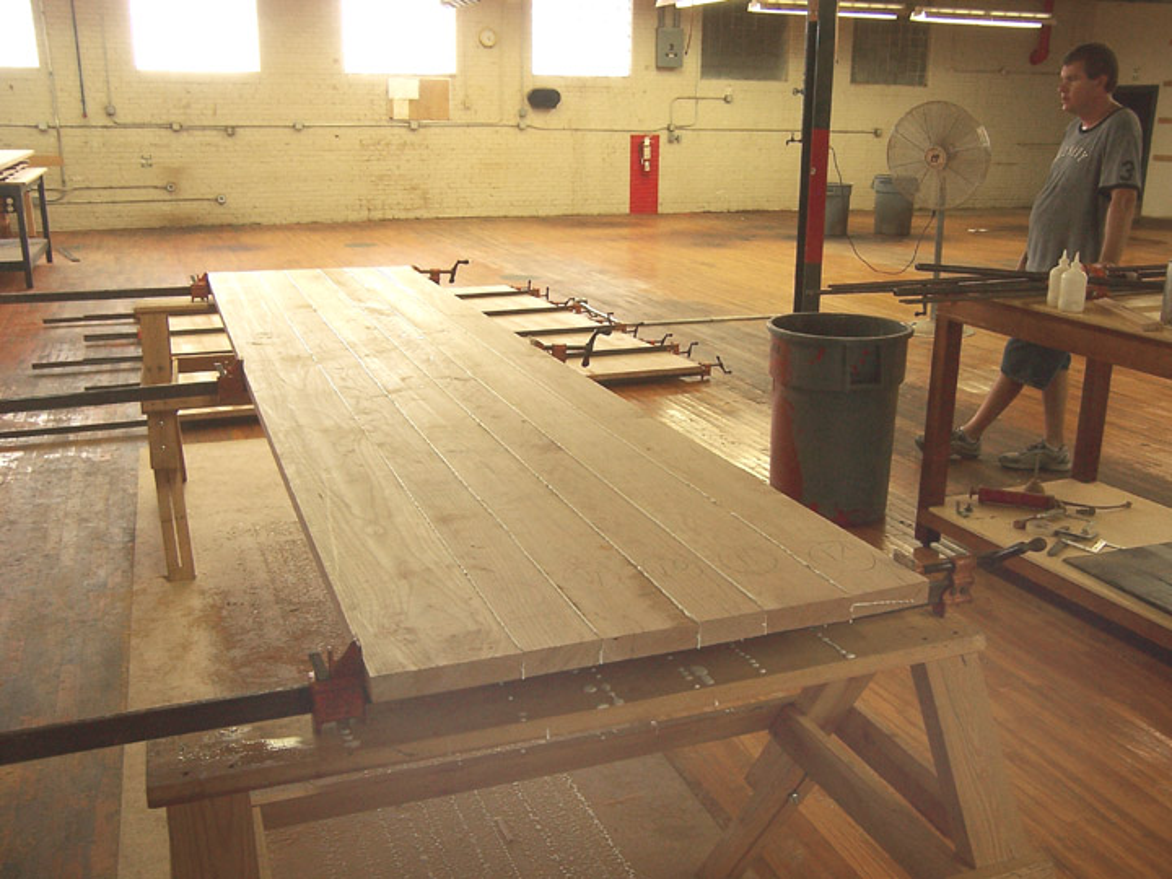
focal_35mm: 33
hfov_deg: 55.4
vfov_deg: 42.9
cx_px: 586
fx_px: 1117
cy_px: 440
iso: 140
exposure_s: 1/20
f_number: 3.4
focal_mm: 5.5
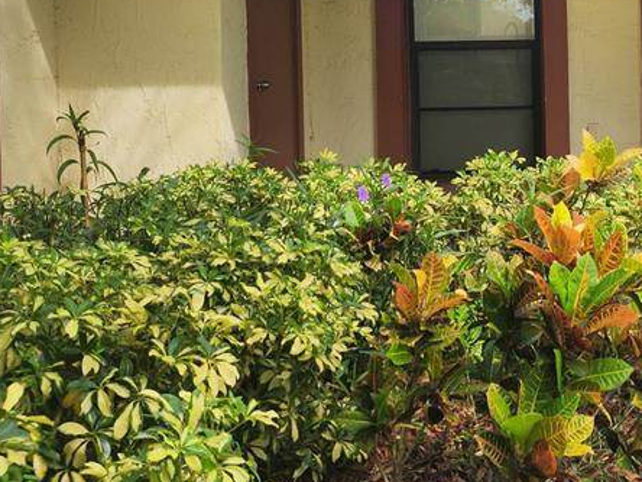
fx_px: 983
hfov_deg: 32.7
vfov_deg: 26.6
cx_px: 668
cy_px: 49
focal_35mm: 53
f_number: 1.8
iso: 12
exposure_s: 1/614
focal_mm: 6.4
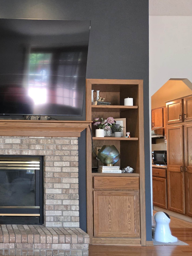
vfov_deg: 50.1
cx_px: -12
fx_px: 274
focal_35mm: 37
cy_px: 137
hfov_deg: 34.2
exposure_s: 1/120
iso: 800
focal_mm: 5.4
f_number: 1.8
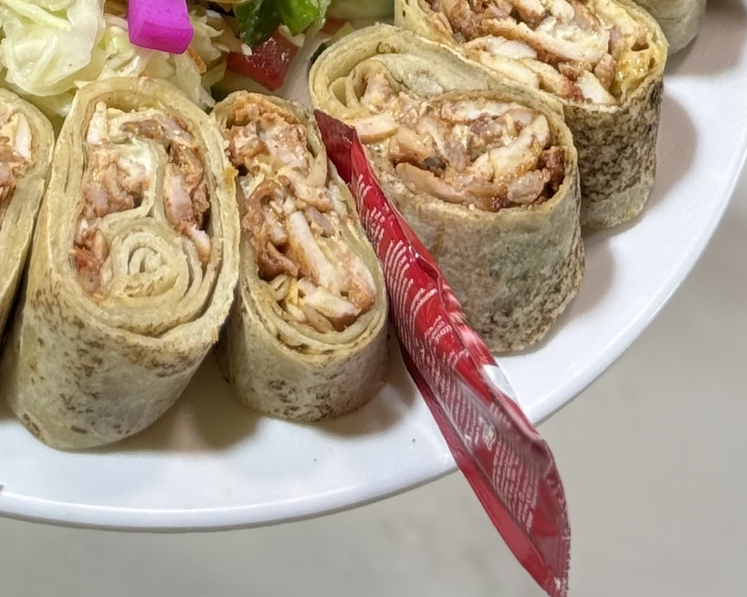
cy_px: -551
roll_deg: -24.7
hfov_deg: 12.5
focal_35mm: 154
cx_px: 200
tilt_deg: -26.7
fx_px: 3404
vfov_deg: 9.4
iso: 50
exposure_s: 1/193
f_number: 1.78
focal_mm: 6.76
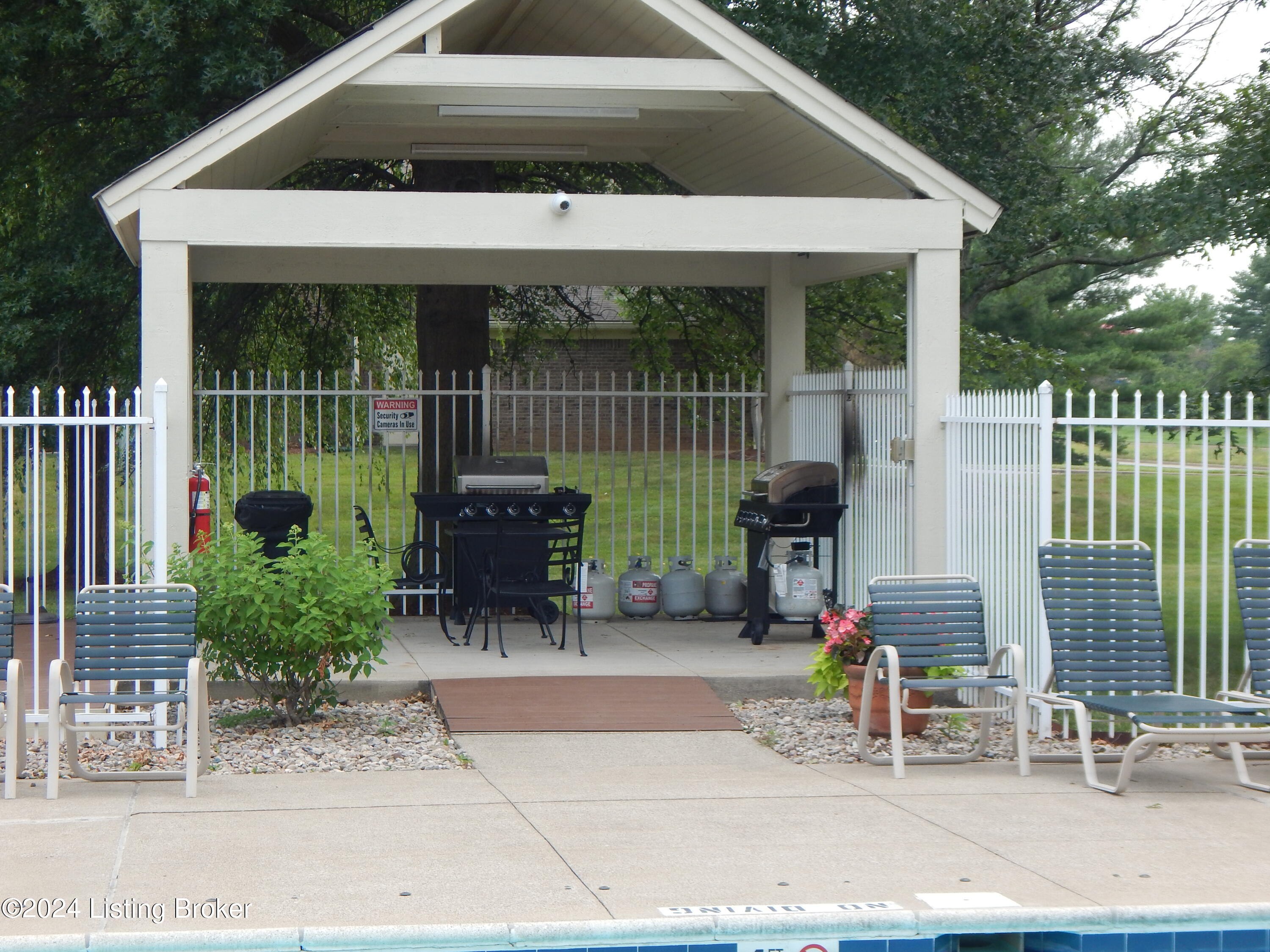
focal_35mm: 75
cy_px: 476
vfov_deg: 19.6
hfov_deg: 26.0
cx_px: 635
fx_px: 2752
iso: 125
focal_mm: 13.5
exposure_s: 1/320
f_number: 4.2
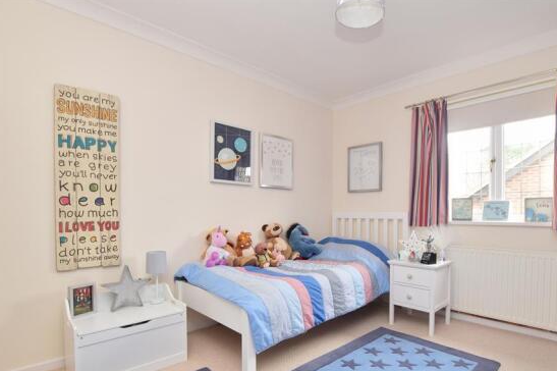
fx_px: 278
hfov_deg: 89.9
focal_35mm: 18
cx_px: 296
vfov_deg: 66.8
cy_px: 219
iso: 320
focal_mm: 10
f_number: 8
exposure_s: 1/10
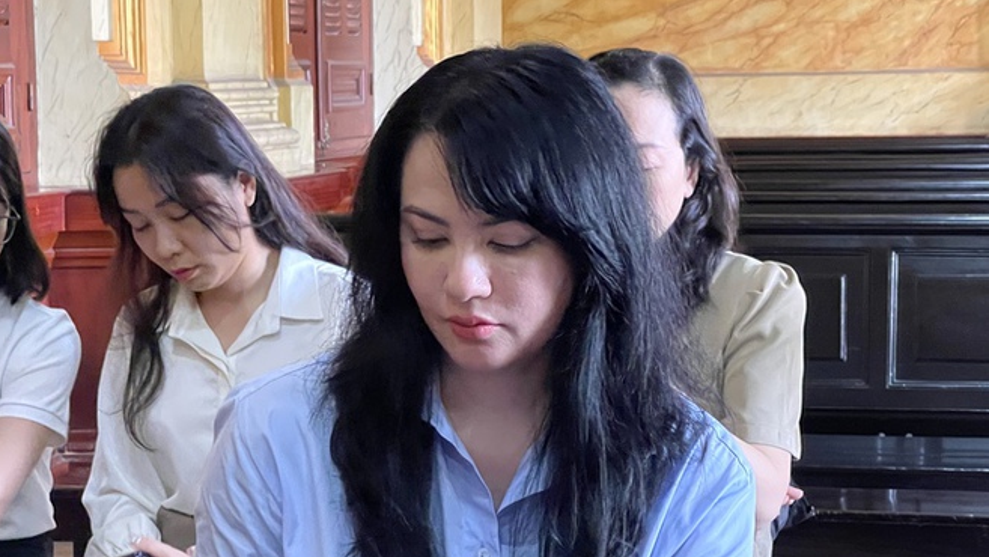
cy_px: 370
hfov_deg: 30.1
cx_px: 494
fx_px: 1836
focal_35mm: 70
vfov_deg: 17.2
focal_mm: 7.5
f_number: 2.2
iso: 1000
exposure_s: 1/36
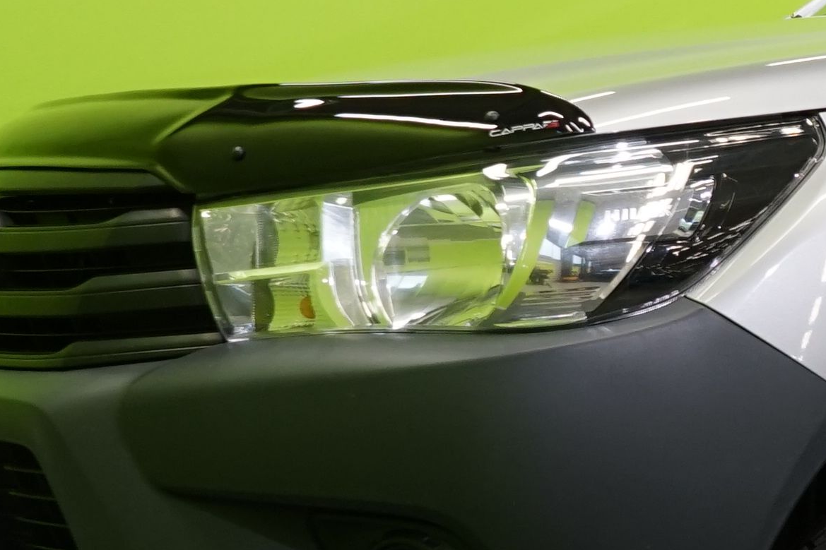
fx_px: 3533
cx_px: 1439
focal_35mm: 154
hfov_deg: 12.3
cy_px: 280
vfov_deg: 8.9
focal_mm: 30
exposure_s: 1/30
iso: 640
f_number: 6.3
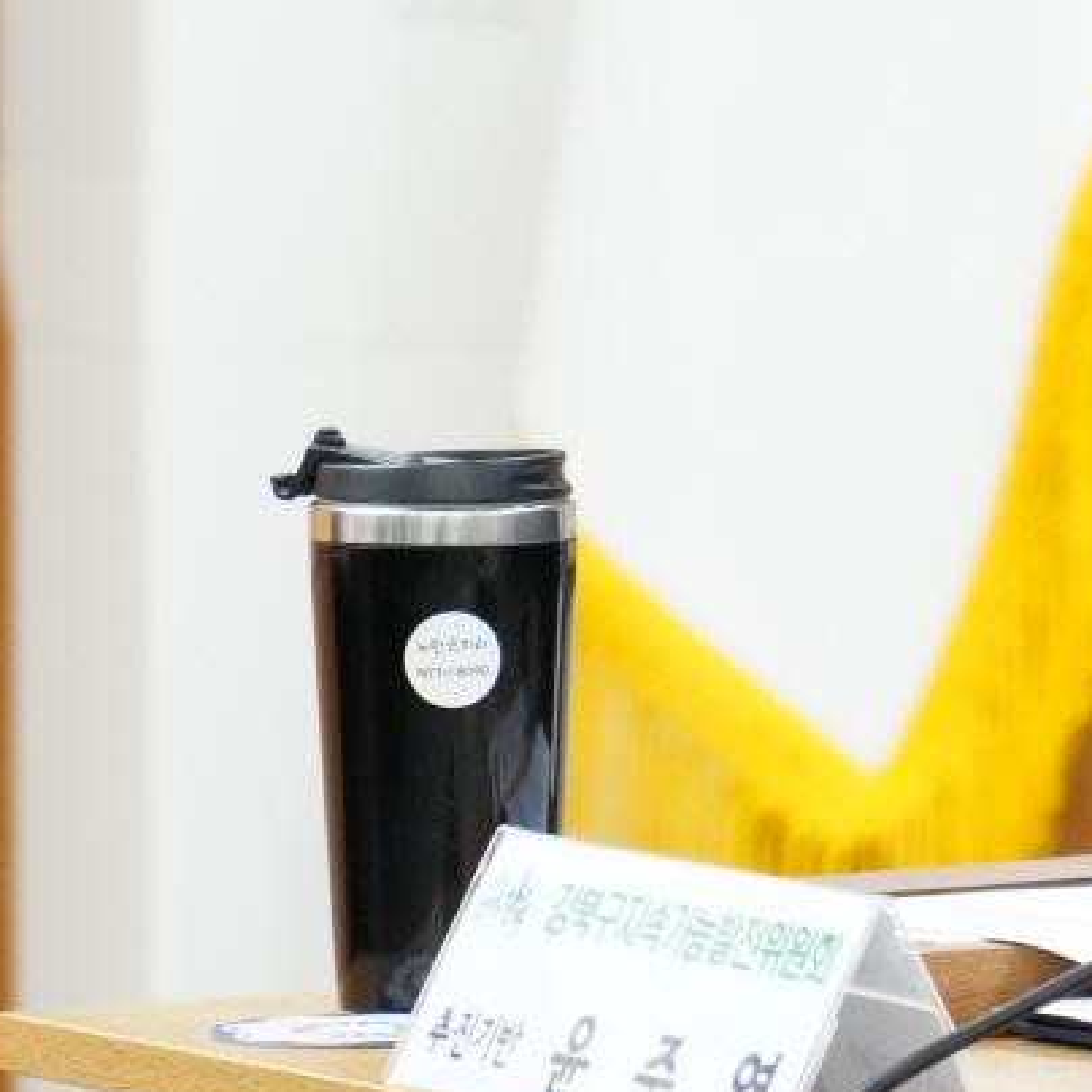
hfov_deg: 4.4
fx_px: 14205
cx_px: 2043
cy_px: 19
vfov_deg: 4.4
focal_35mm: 398
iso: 4000
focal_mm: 105
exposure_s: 1/200
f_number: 4
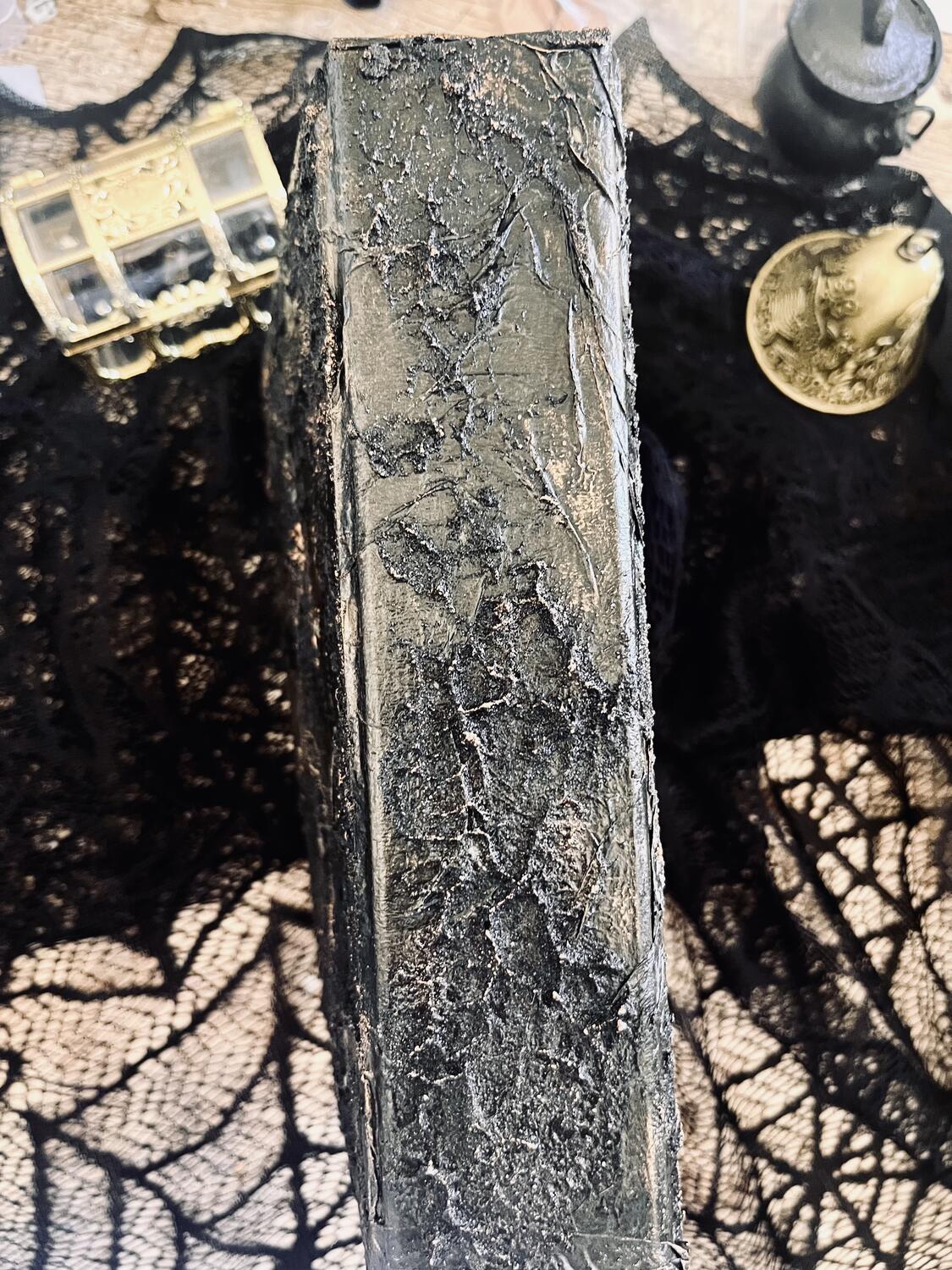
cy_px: 635
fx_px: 953
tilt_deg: -85.4
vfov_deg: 67.3
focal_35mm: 26
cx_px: 476
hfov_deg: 53.1
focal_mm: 5.1
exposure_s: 1/40
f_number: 1.6
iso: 500
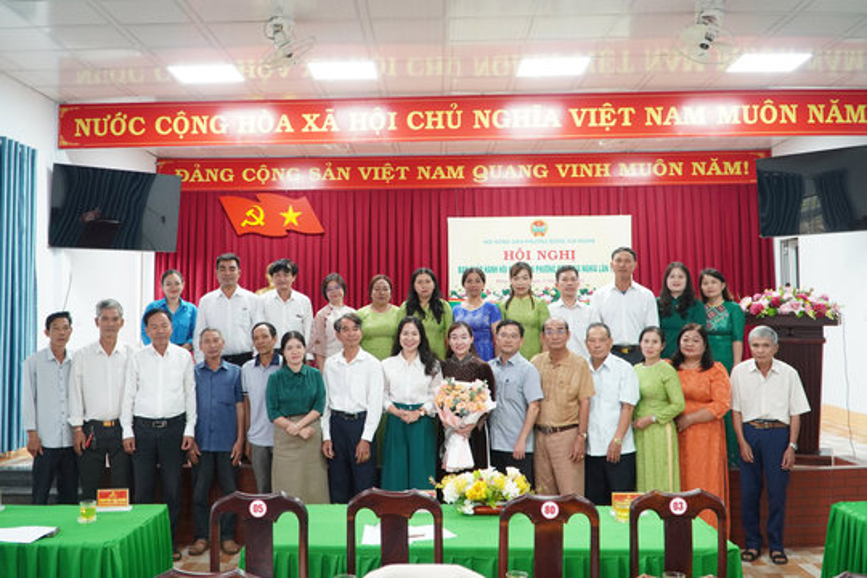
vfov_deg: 40.0
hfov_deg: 57.2
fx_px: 795
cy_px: 289
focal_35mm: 33
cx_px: 434
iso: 800
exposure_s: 1/40
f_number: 4
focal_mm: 22
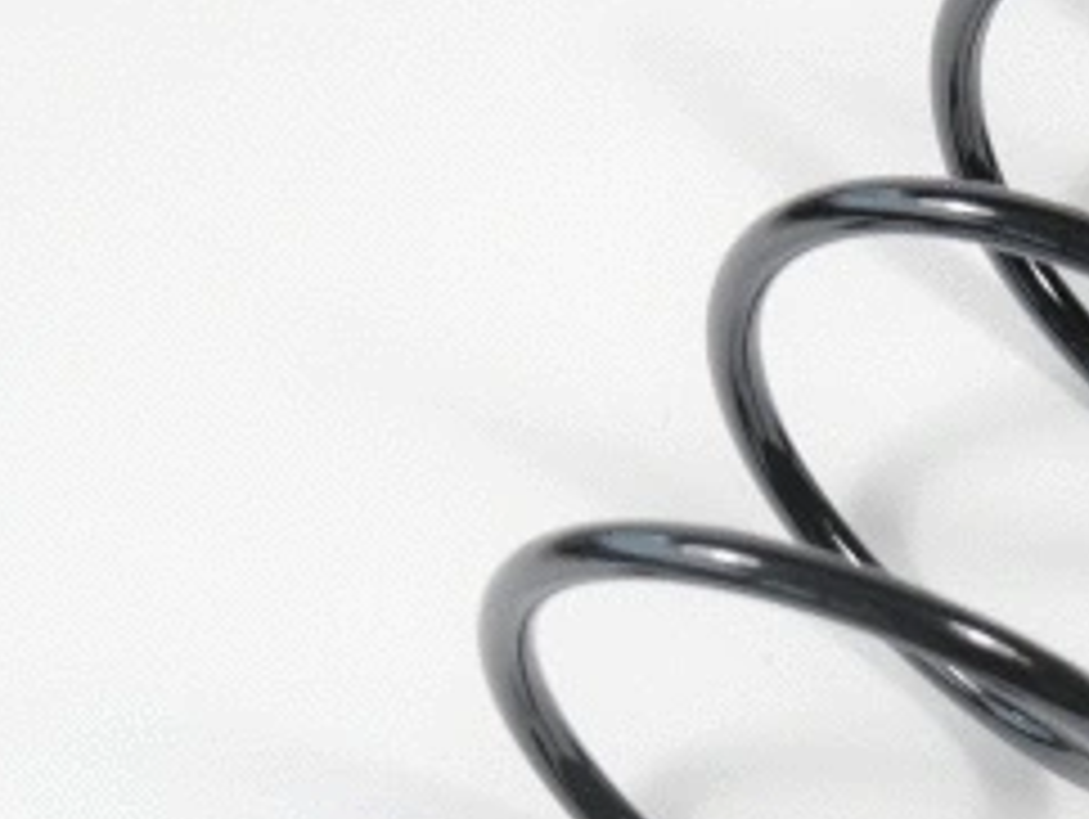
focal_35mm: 119
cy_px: 495
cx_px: 1048
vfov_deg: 12.5
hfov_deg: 16.3
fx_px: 3747
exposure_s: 1/50
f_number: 4.5
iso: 200
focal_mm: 33
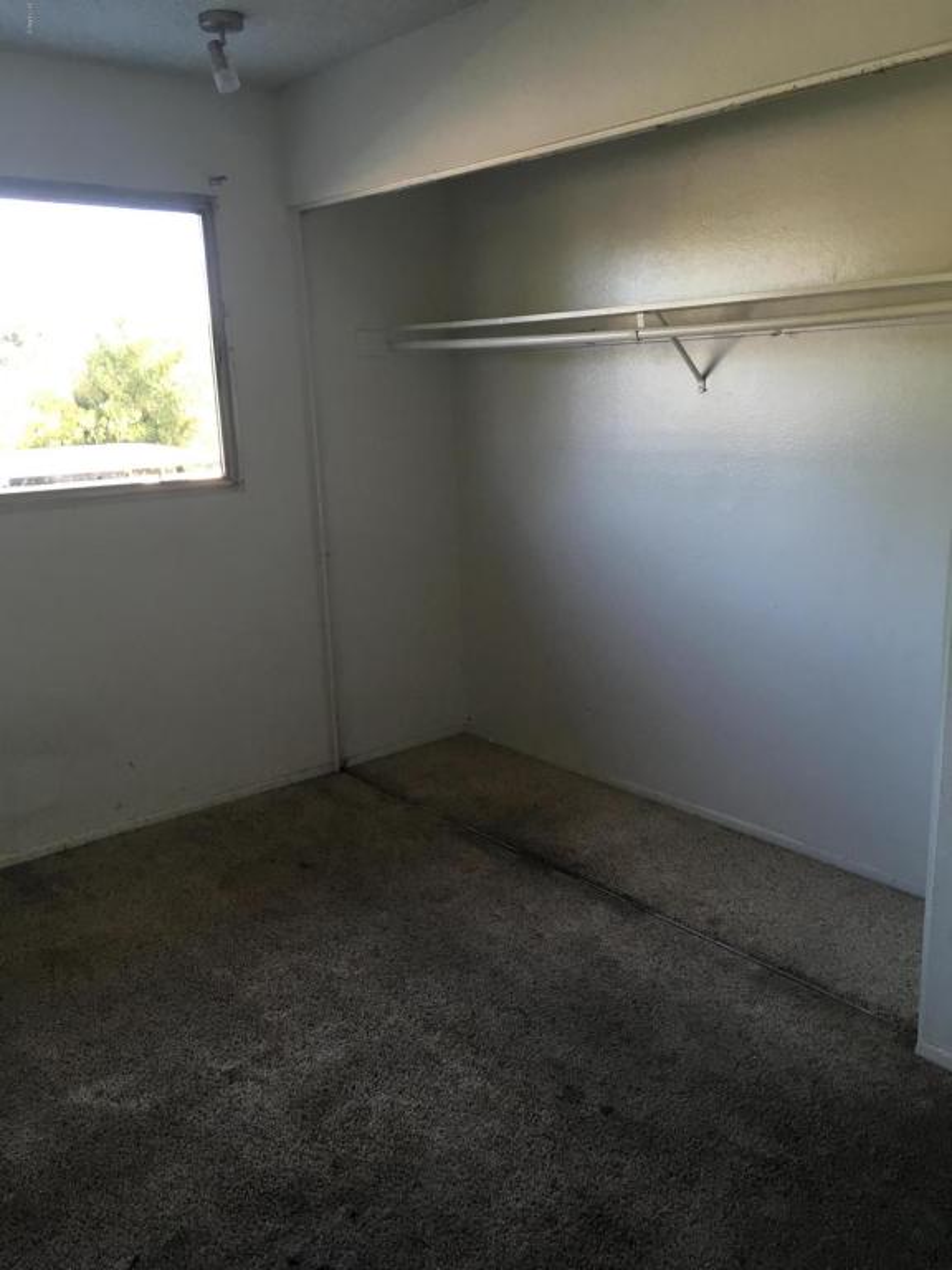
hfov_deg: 48.2
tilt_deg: -12.8
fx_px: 1063
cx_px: 476
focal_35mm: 29
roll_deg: +1.4
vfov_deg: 61.7
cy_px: 635
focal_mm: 4.15
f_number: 2.2
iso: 25
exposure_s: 1/30
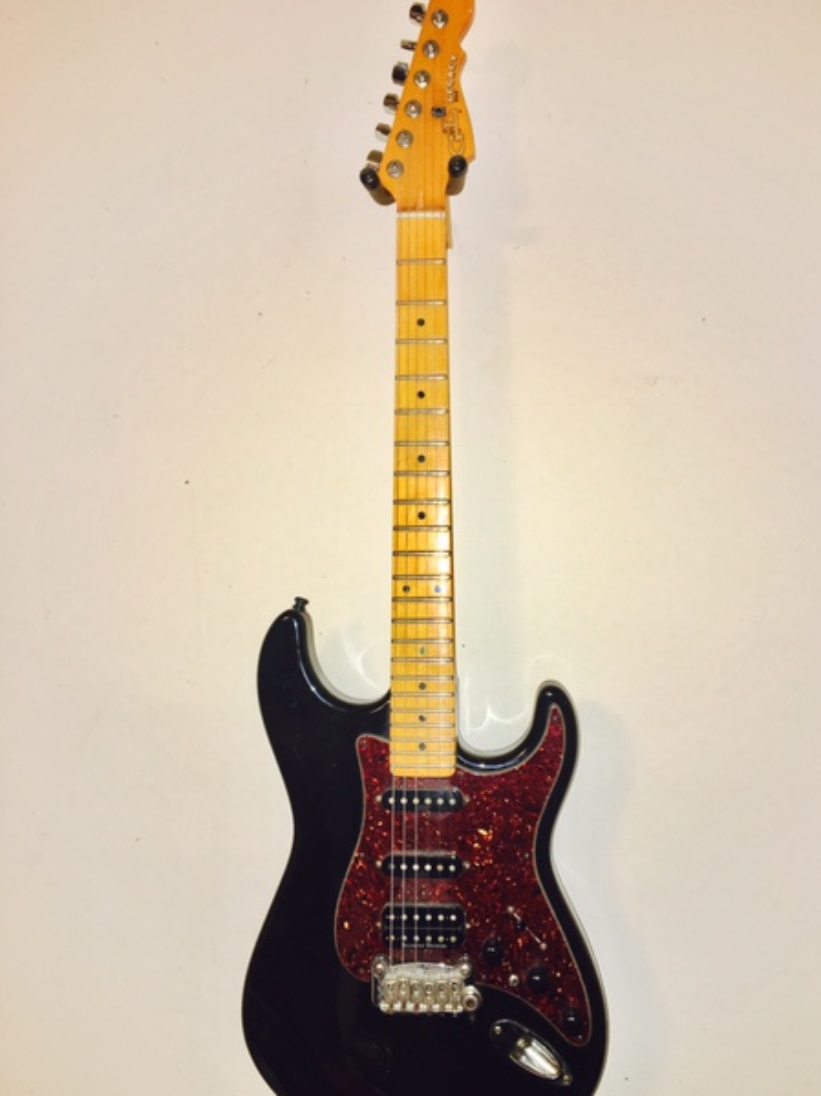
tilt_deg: -3.1
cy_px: 567
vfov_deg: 58.3
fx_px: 981
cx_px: 433
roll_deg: +2.5
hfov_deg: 45.4
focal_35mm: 31
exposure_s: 1/16
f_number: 2.2
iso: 32
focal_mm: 4.15
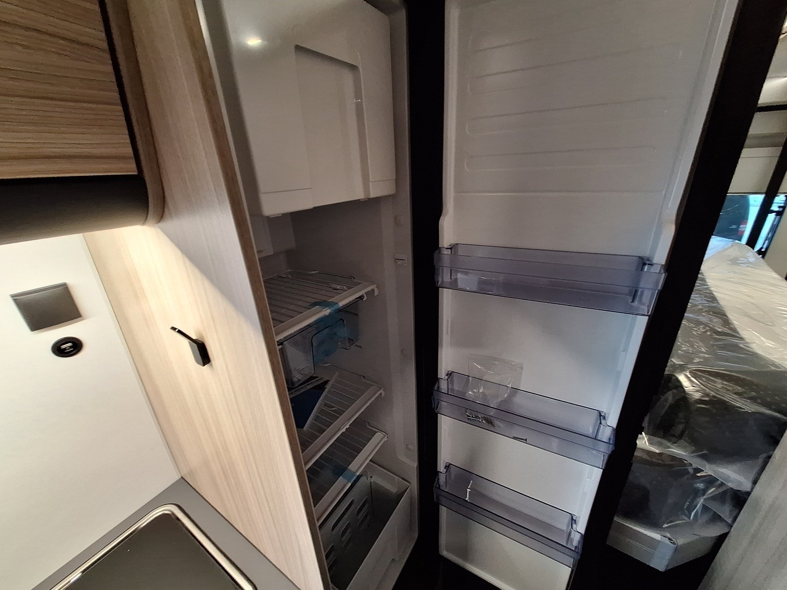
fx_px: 296
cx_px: 394
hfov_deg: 106.2
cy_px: 295
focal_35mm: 13
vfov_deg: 89.9
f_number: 2.2
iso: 160
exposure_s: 1/50
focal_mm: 1.74
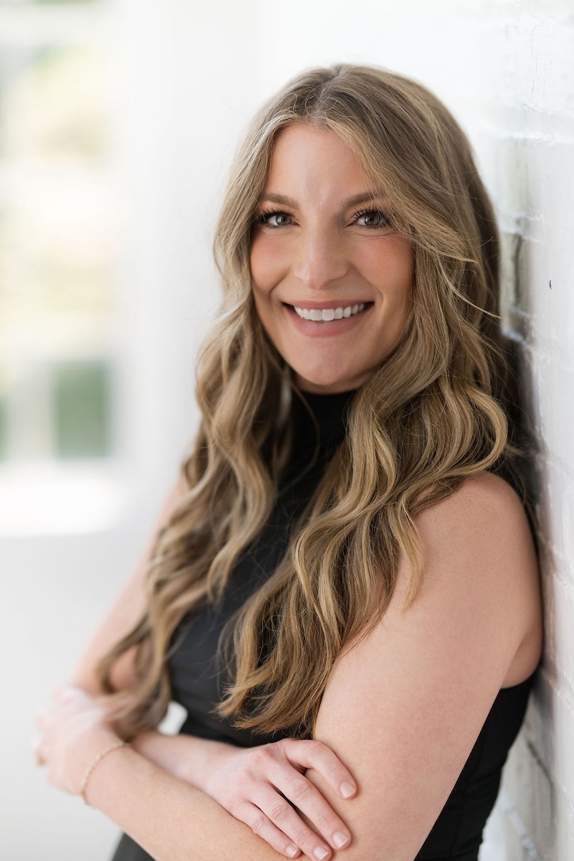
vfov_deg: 23.9
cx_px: 287
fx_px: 2033
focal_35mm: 85
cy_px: 430
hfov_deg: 16.1
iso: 320
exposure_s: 1/2000
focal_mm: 85
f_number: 1.6
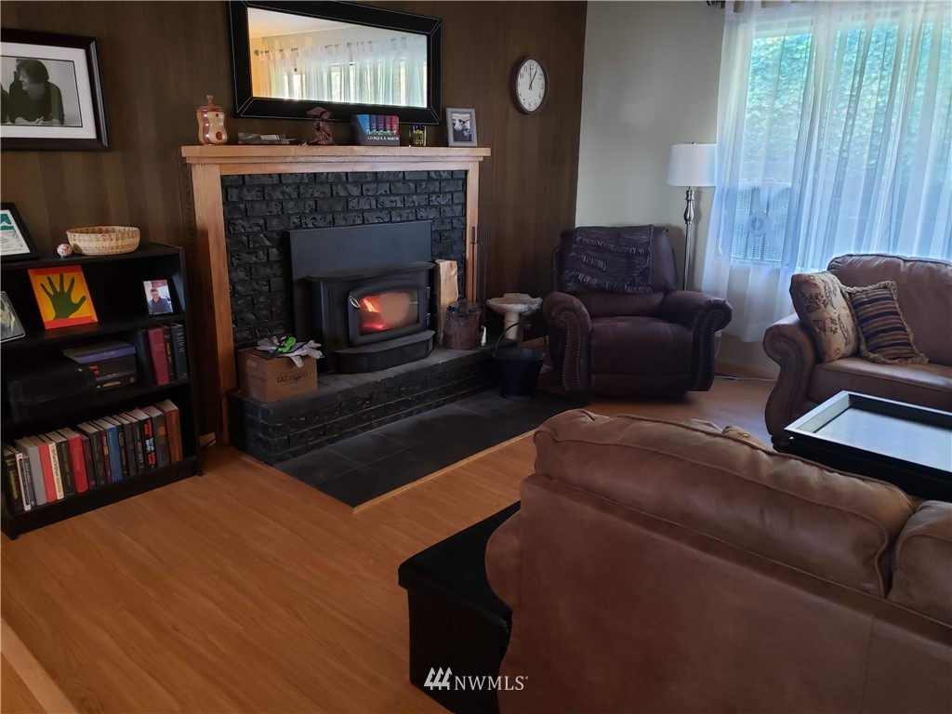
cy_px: 357
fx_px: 715
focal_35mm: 26
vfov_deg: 53.1
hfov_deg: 67.3
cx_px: 476
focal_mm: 4.3
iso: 250
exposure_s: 1/20
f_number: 1.5
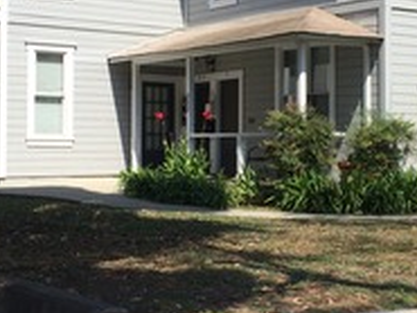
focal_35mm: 83
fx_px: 1001
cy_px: 122
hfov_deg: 23.4
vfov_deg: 17.8
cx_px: 295
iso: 32
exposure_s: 1/2053
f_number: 2.2
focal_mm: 4.12
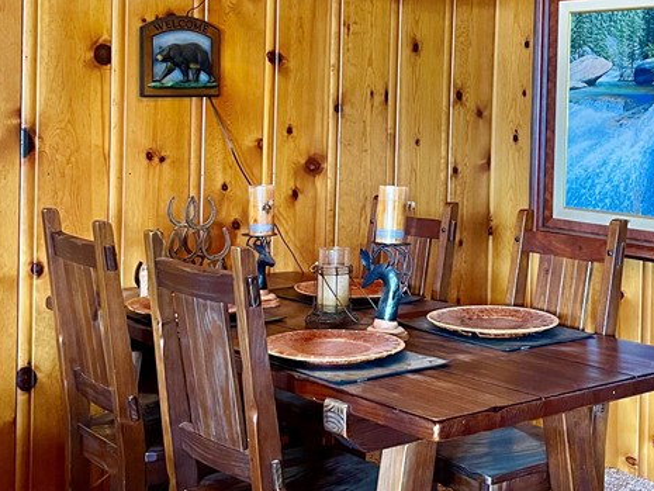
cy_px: 156
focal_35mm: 55
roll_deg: -0.1
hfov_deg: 34.7
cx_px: 425
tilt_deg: -1.8
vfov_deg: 26.4
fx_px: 1039
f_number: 1.6
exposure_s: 1/60
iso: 400
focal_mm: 5.1
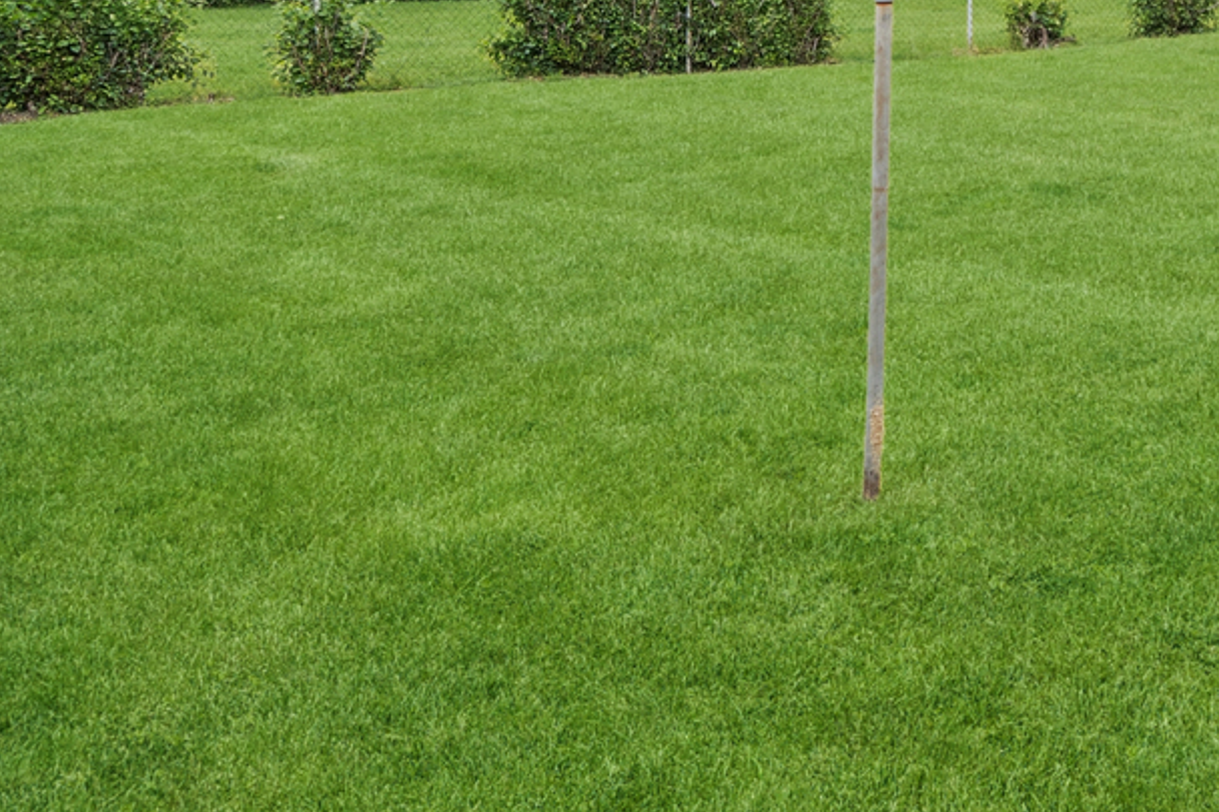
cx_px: 1361
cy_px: -120
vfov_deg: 25.6
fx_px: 1625
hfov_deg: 35.0
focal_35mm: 48
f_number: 8
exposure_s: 1/200
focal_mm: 12
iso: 250
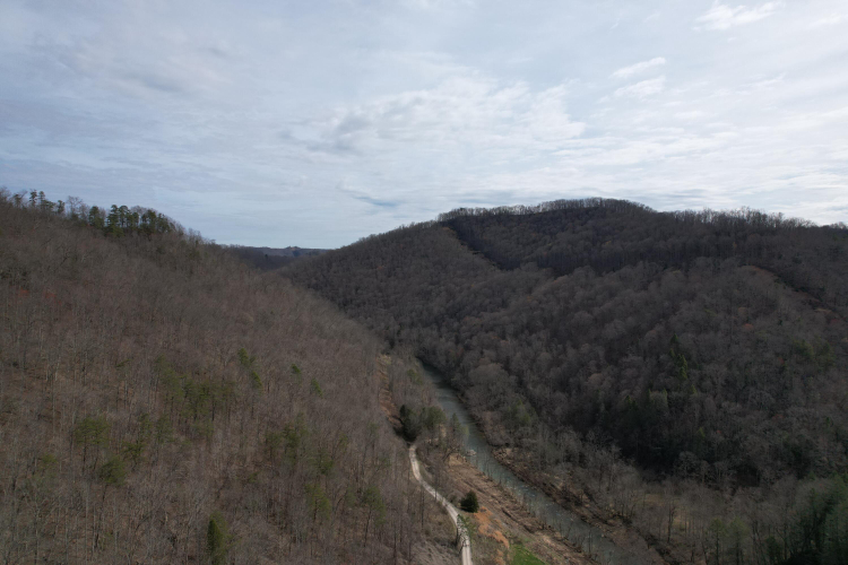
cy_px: 282
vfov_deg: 57.2
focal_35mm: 22
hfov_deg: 78.6
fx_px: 518
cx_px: 424
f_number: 2.8
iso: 110
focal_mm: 8.38
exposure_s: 1/2500
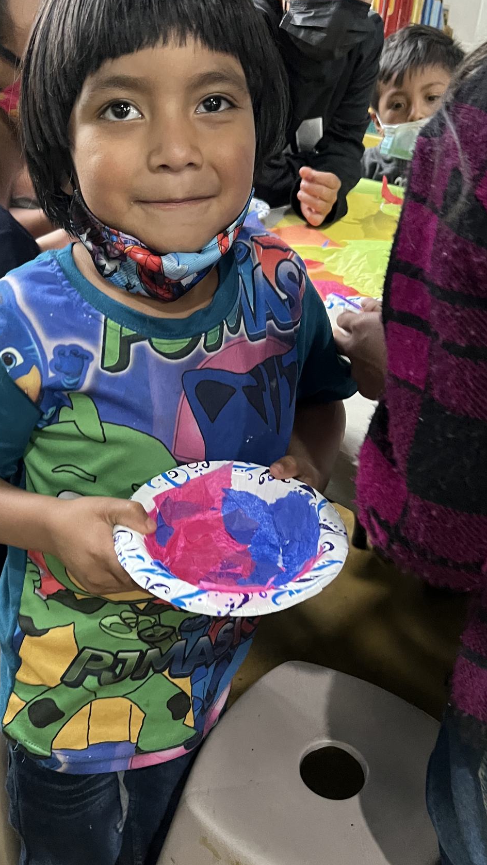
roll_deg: -0.3
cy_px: 453
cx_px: 192
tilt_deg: -34.1
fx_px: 826
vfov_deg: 55.3
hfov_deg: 32.7
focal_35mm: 36
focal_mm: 5.7
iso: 640
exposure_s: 1/30
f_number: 1.5
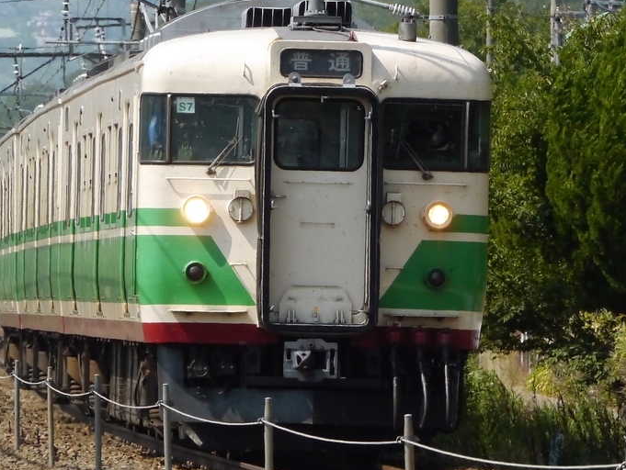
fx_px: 8163
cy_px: 164
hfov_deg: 4.4
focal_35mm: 451
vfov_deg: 3.3
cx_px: 217
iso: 800
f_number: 9
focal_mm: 150
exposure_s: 1/1300
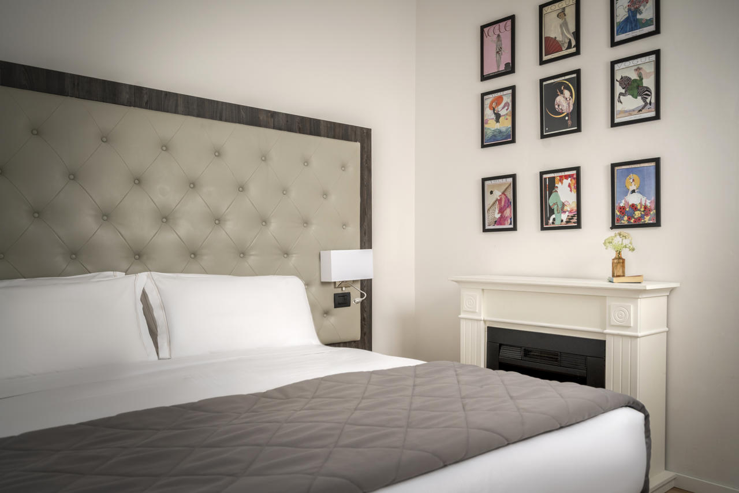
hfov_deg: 63.7
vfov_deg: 45.0
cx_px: 370
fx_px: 595
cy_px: 246
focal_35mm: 29
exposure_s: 1/50
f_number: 6.3
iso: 320
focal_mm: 29
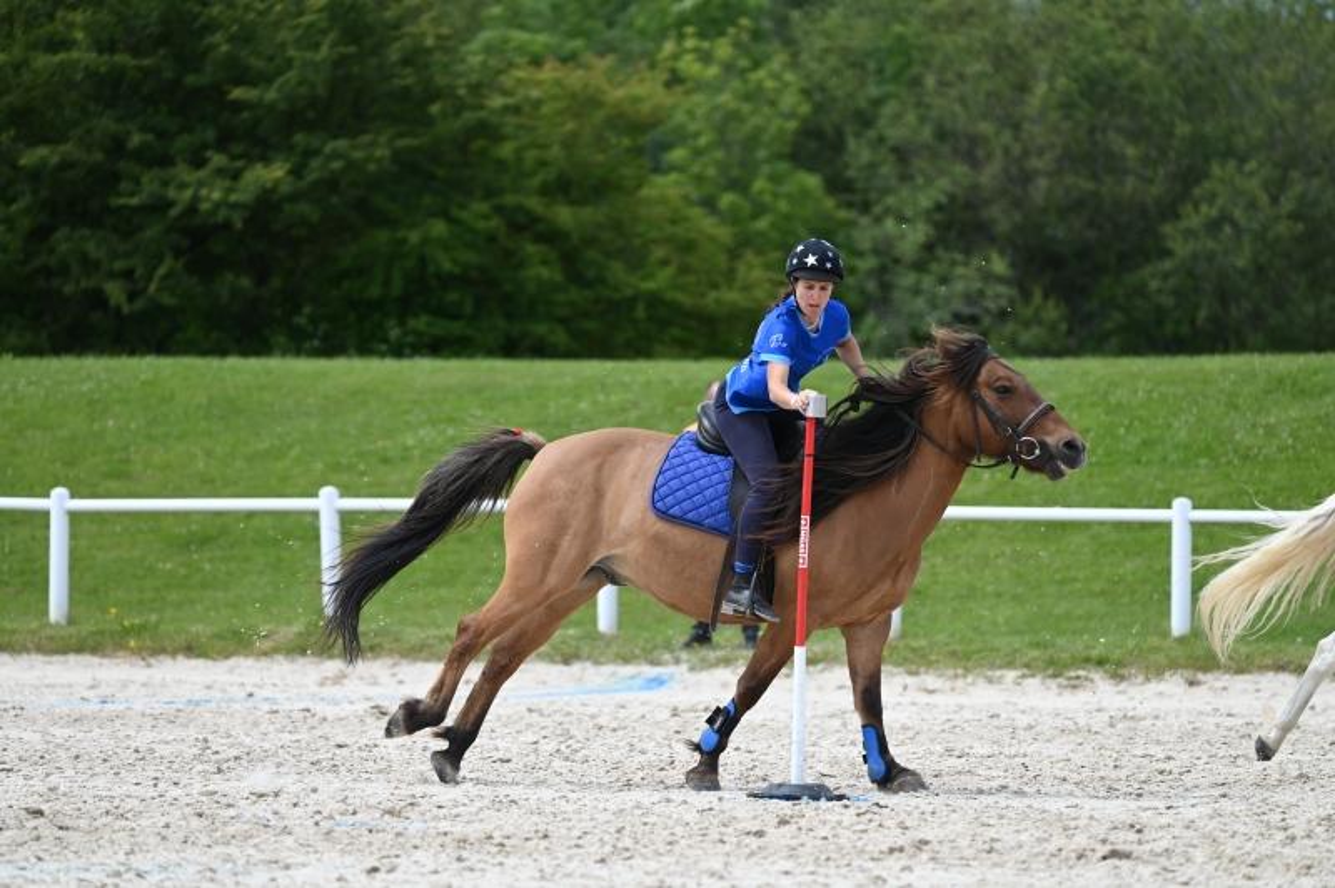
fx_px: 8892
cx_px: 668
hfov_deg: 8.6
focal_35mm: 240
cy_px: 444
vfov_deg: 5.7
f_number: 5.6
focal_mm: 240
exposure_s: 1/1250
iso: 320
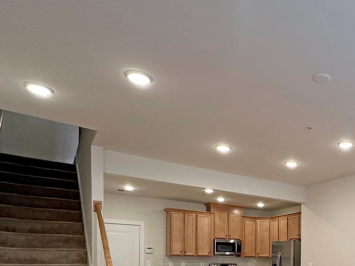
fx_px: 338
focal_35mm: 33
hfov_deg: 49.5
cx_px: 317
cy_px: 266
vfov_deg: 38.2
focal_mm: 2.22
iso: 200
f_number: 2.2
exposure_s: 1/120
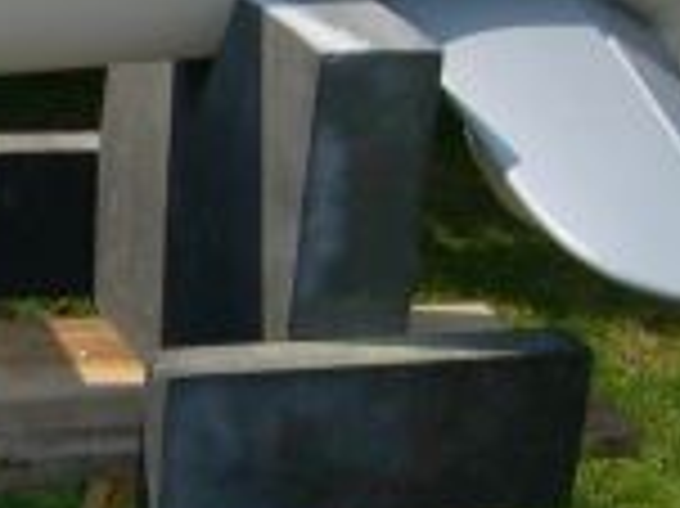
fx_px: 3160
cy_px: 495
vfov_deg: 9.2
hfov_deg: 11.9
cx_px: -207
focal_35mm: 161
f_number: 7.6
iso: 100
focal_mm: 8
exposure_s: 1/216
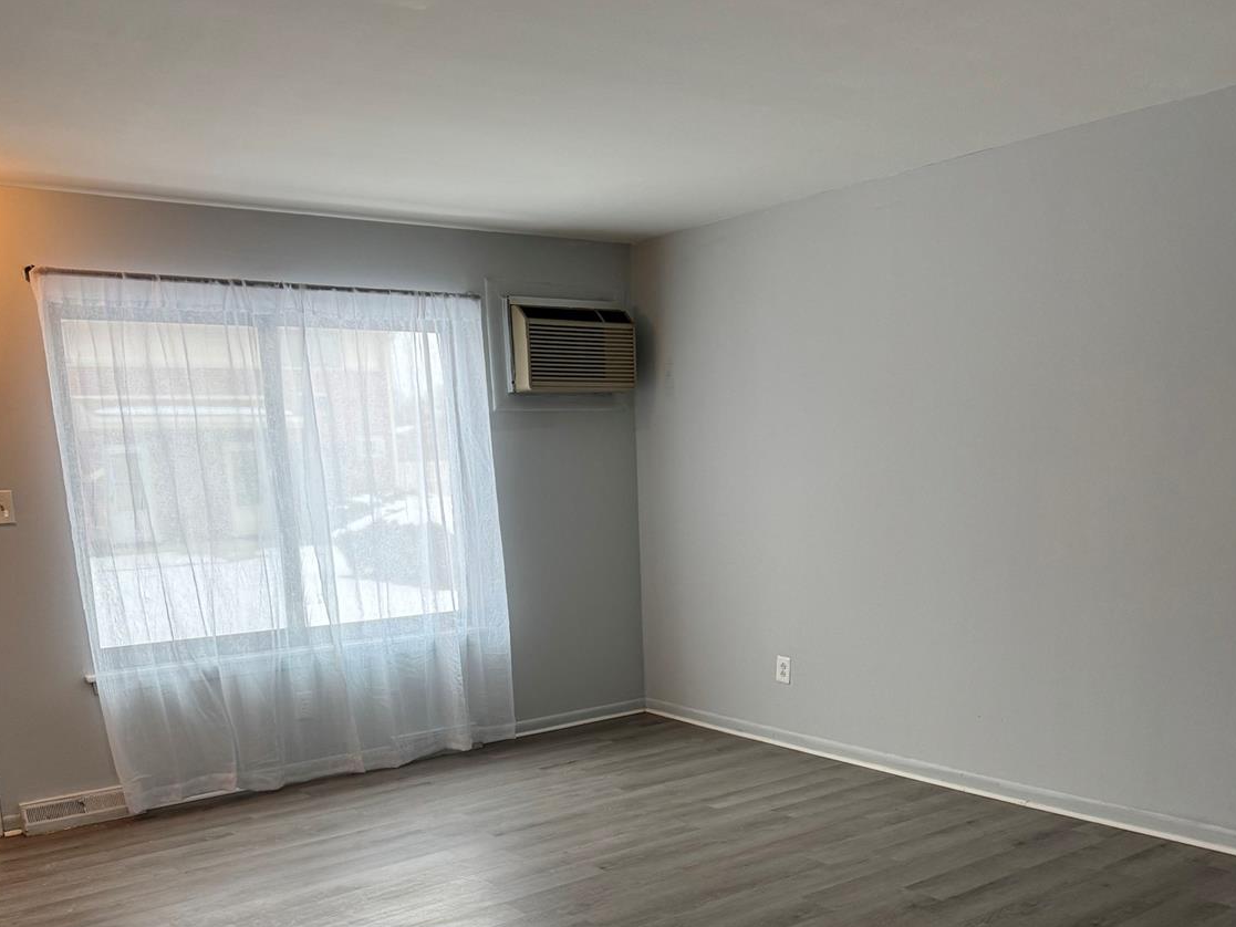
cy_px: 689
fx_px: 1178
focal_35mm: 33
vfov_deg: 41.7
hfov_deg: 55.3
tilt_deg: -11.9
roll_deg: +0.7
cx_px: 612
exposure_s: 1/121
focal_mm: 6.76
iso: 160
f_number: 1.78
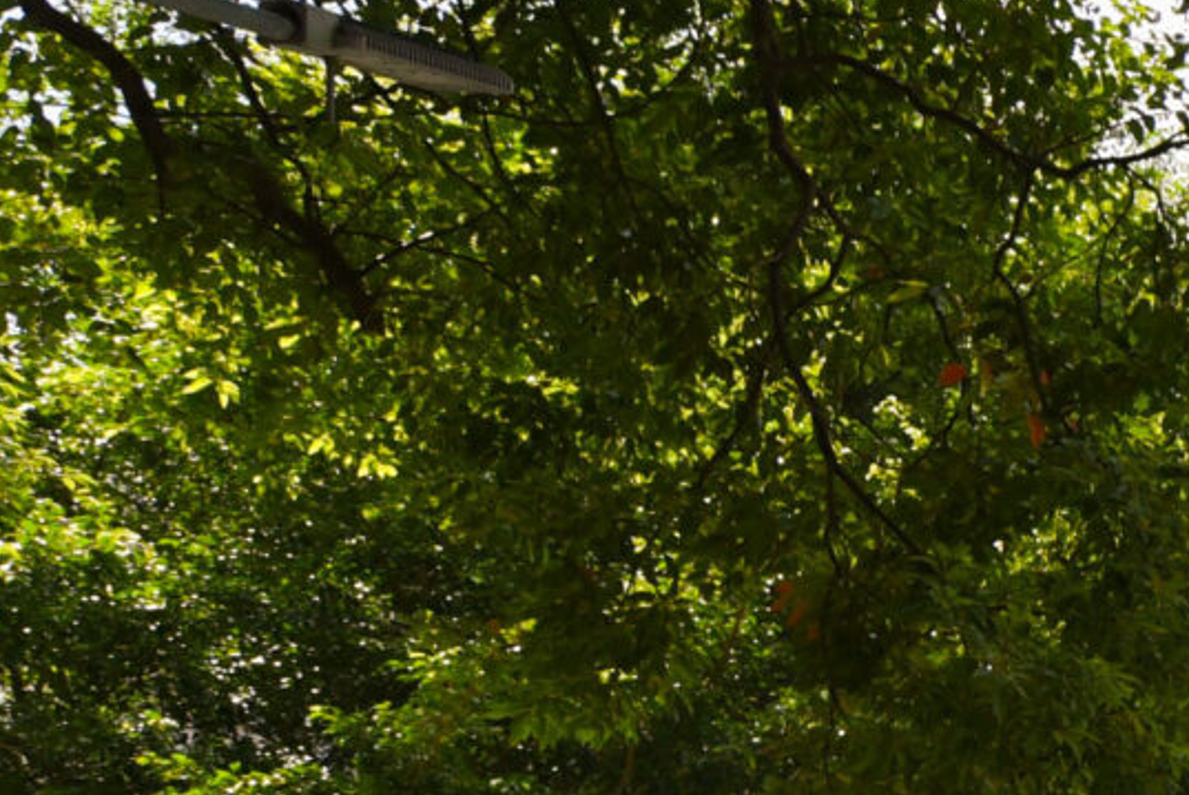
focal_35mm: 81
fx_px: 2677
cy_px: 763
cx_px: 2657
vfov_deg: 16.6
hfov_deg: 16.0
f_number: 4
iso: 500
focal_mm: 17
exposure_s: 1/4000
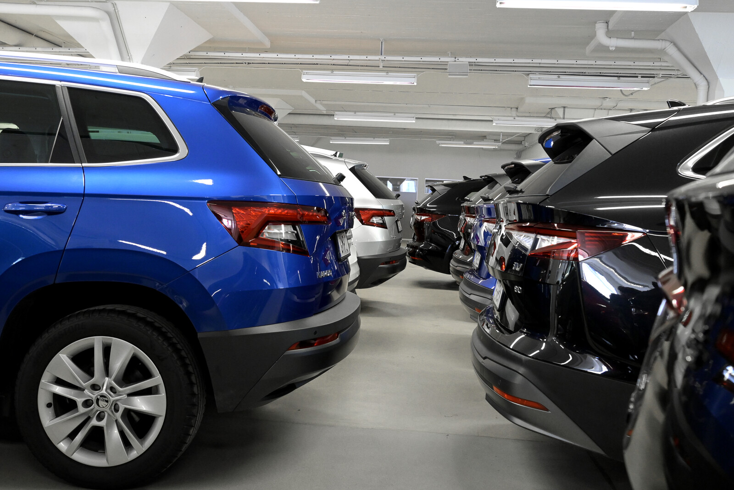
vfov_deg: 36.9
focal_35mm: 36
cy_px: 245
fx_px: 734
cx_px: 367
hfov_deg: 53.1
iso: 2000
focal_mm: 24
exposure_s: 1/60
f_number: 5.6
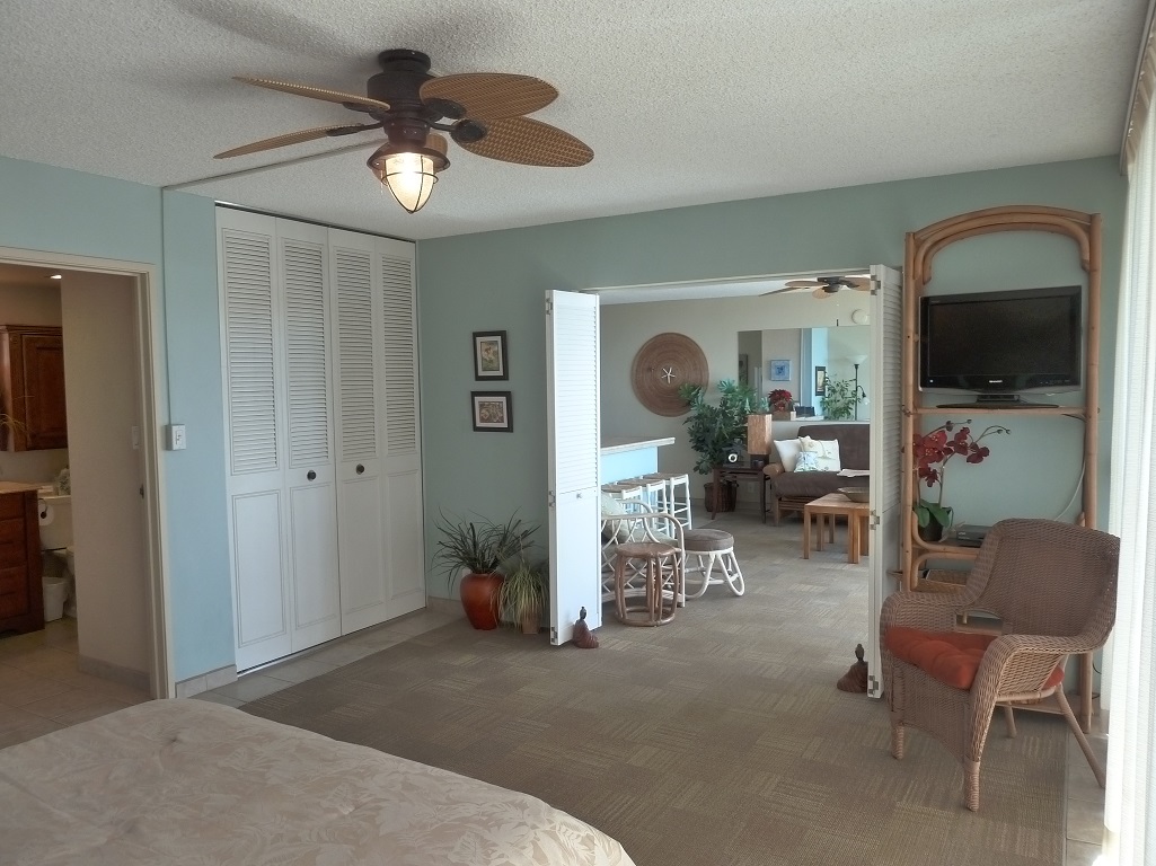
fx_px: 835
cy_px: 433
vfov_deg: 54.9
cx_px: 578
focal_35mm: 25
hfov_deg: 69.4
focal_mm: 4.1
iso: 400
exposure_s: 1/30
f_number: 3.3
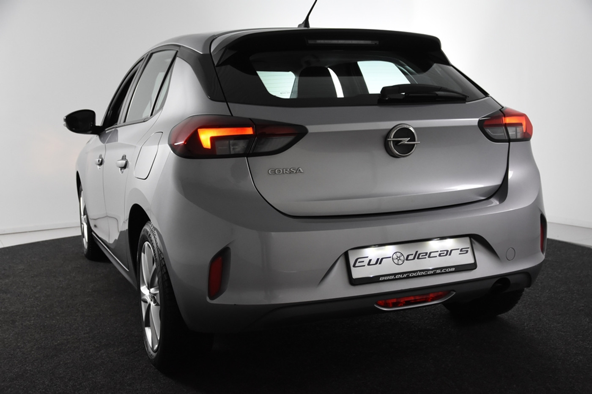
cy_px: 197
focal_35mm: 42
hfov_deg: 46.4
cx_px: 296
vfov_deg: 31.9
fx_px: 691
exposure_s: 1/100
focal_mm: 28
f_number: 5
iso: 1600
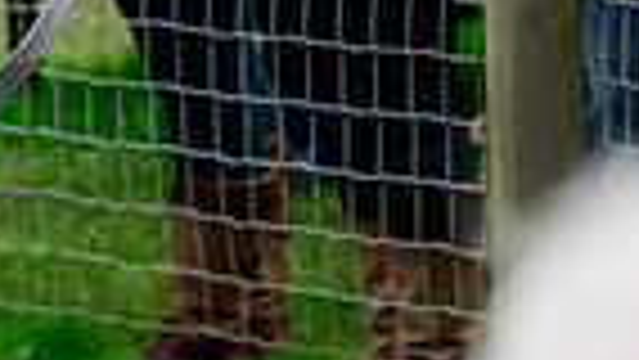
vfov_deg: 1.6
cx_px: -449
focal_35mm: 767
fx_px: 13001
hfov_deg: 2.8
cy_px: -37
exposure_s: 1/1000
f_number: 5
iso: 3200
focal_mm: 155
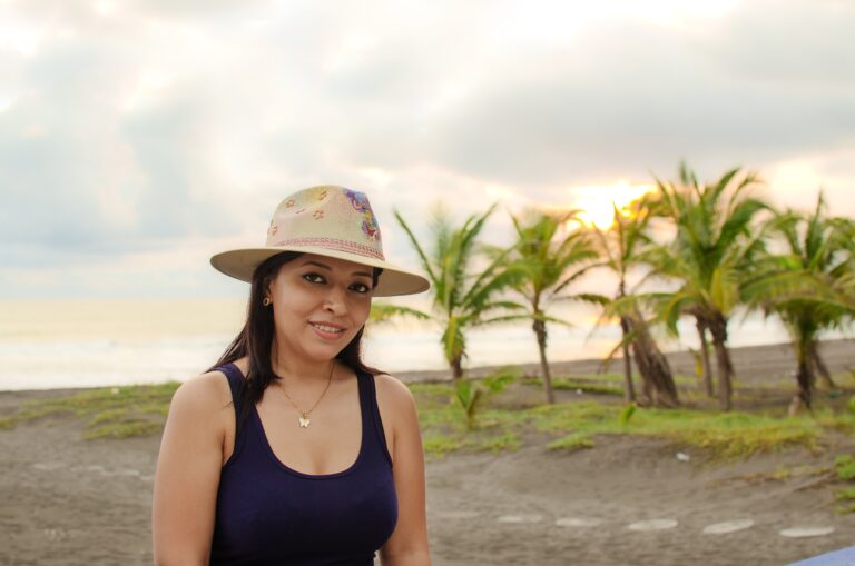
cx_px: 428
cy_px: 283
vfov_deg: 25.7
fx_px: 1245
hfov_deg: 37.9
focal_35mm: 52
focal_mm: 35
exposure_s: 1/100
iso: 200
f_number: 4
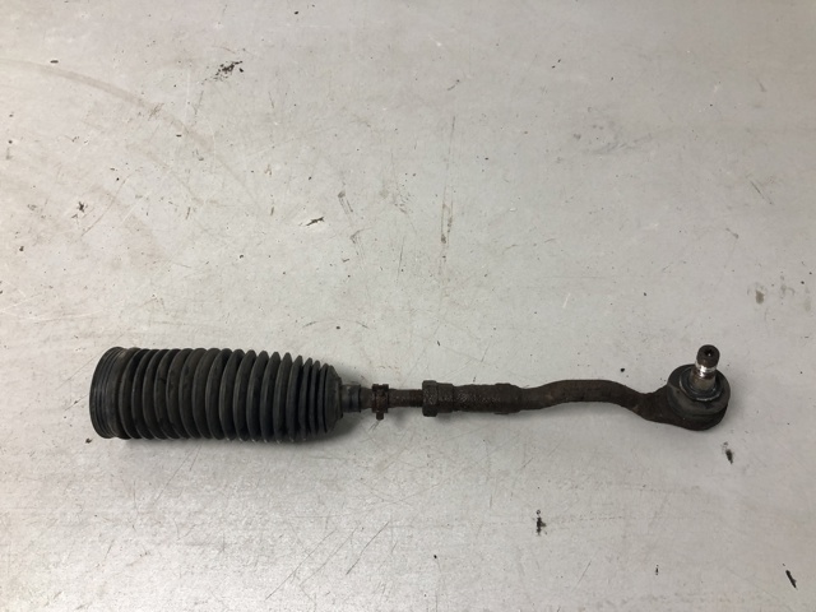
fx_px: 660
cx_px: 408
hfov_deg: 63.4
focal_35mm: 28
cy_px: 306
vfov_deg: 49.7
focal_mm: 4
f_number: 1.8
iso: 40
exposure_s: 1/33
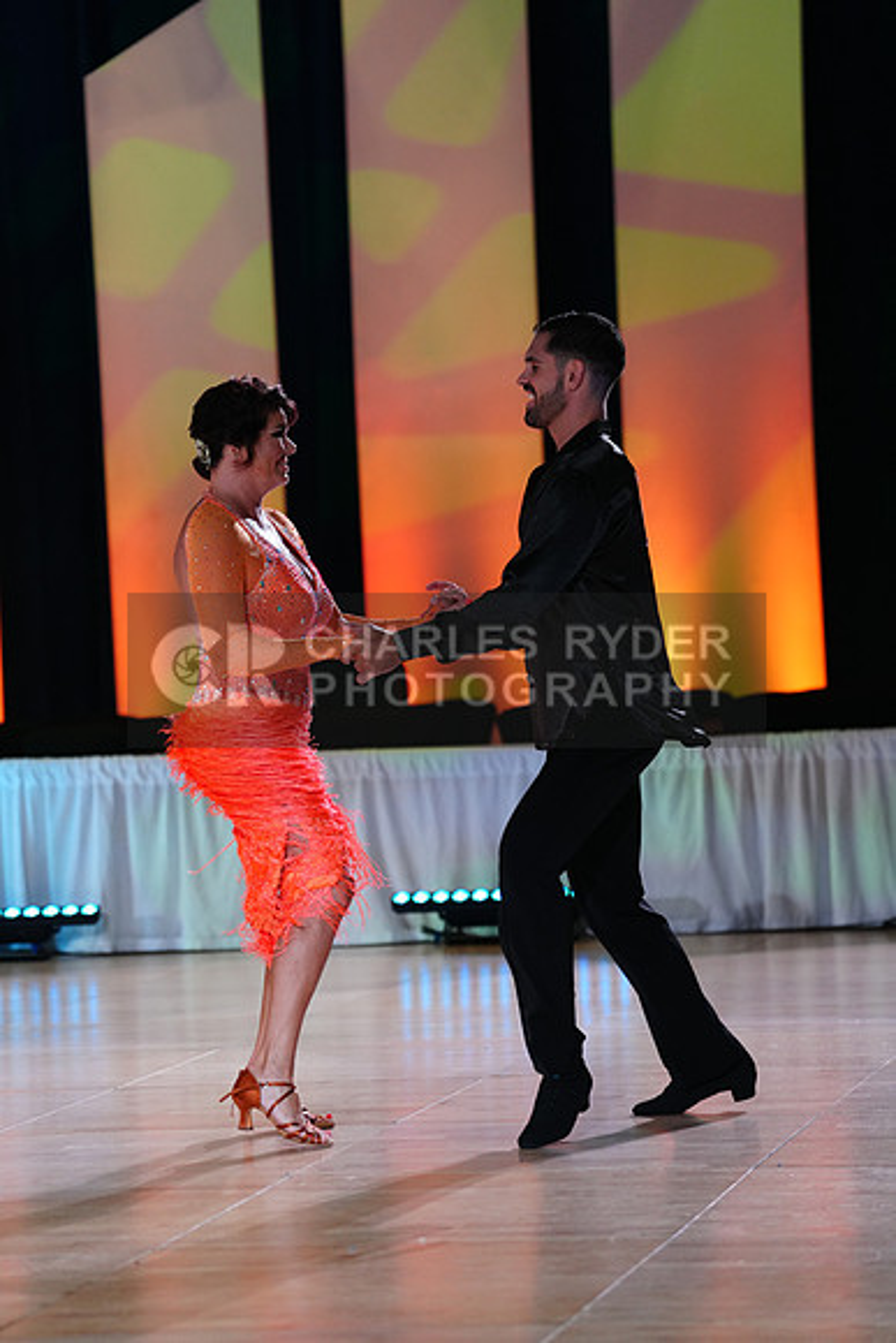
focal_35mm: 116
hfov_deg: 11.8
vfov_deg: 17.6
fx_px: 4328
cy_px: 672
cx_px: 448
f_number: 2.8
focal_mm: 116
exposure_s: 1/400
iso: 2000
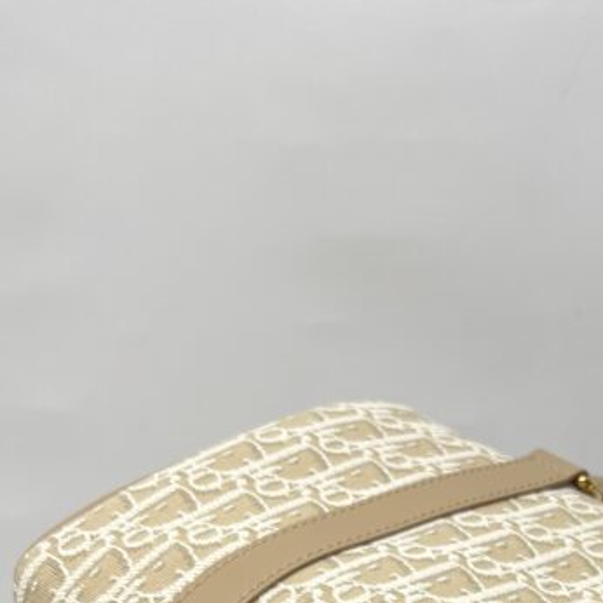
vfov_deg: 22.2
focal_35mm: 68
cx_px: 558
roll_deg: +2.1
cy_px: 828
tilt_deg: -34.2
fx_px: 1340
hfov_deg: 24.5
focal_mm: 5.7
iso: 32
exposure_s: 1/128
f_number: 1.5
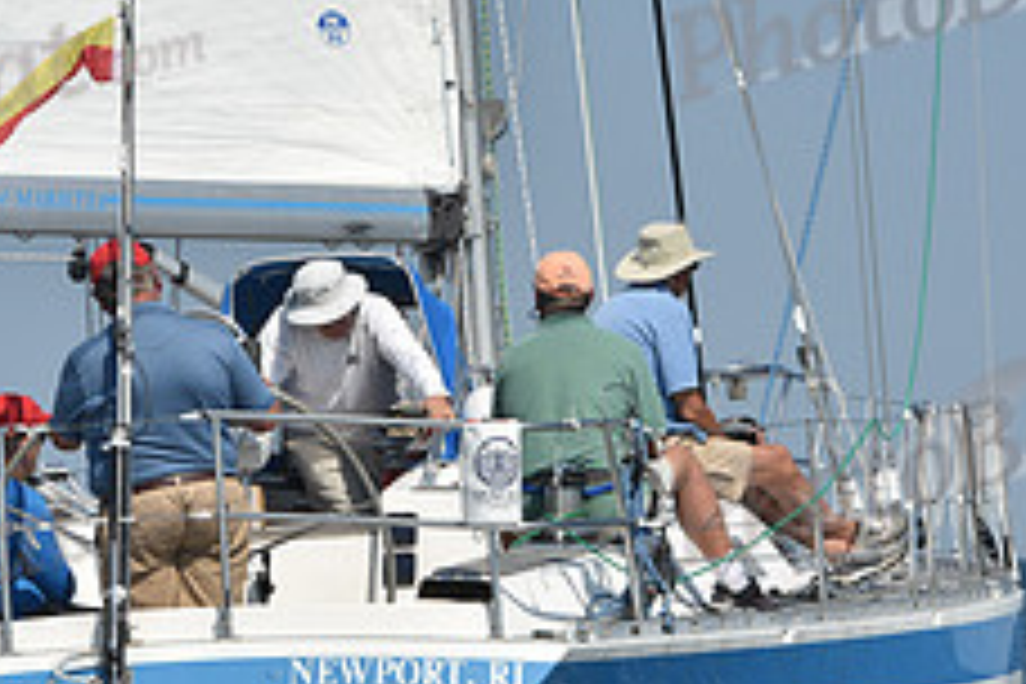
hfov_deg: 5.6
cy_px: 281
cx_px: 441
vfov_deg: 3.7
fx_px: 10516
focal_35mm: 369
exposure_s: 1/1250
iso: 250
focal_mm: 145
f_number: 10
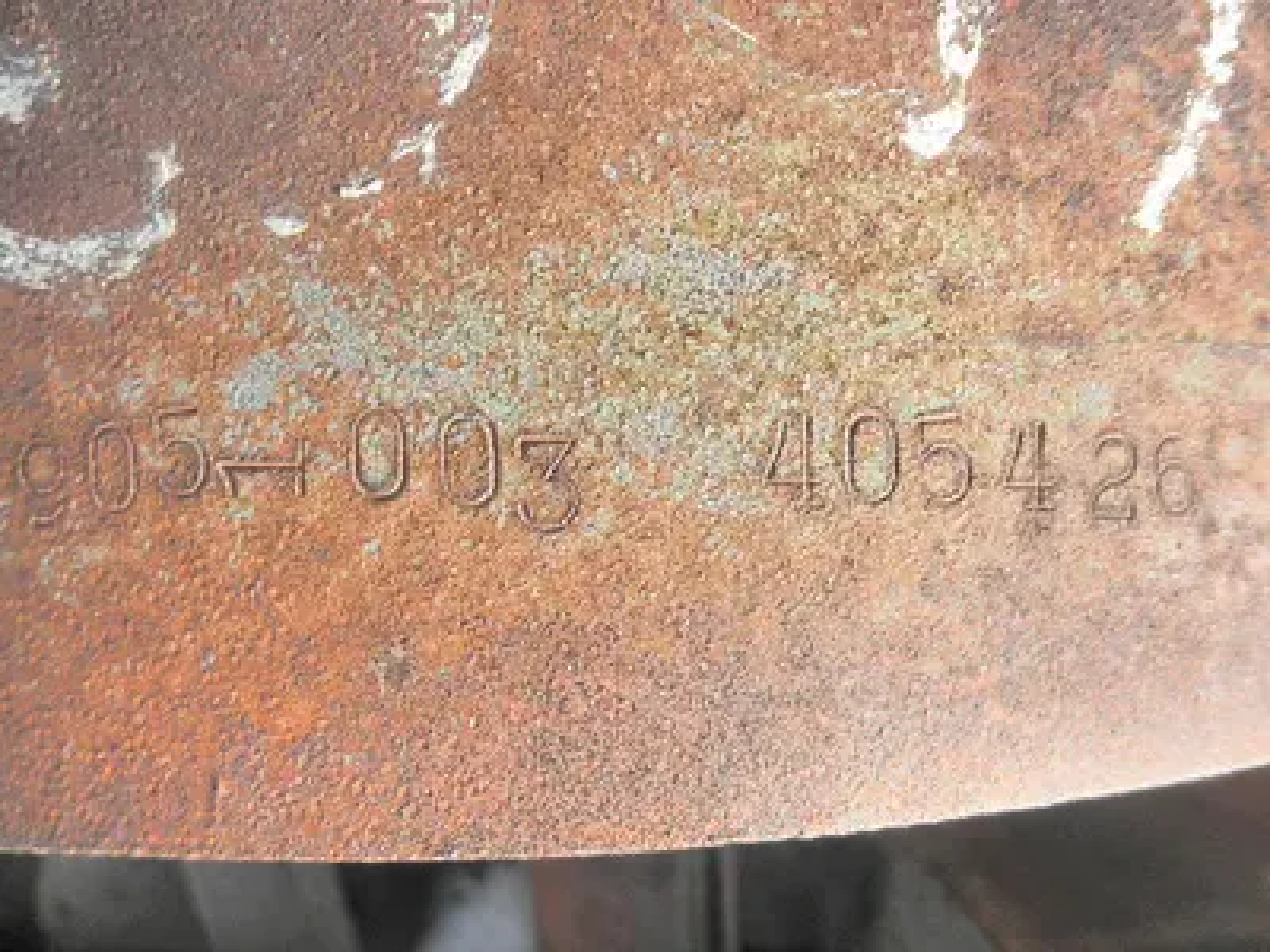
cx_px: 635
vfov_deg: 49.7
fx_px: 1027
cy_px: 476
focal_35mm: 28
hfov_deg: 63.4
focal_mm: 5
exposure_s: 1/500
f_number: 3
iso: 64
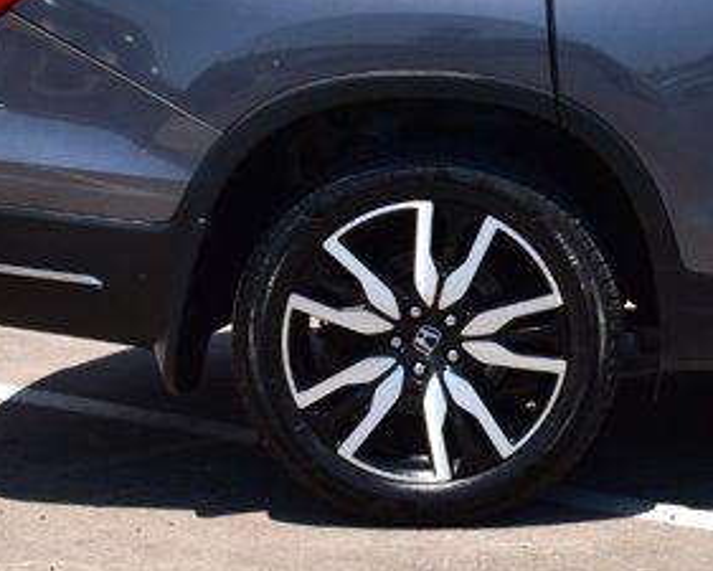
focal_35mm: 159
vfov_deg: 9.7
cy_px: -38
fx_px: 3350
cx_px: 1002
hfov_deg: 11.7
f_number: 11
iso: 360
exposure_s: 1/500
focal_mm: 31
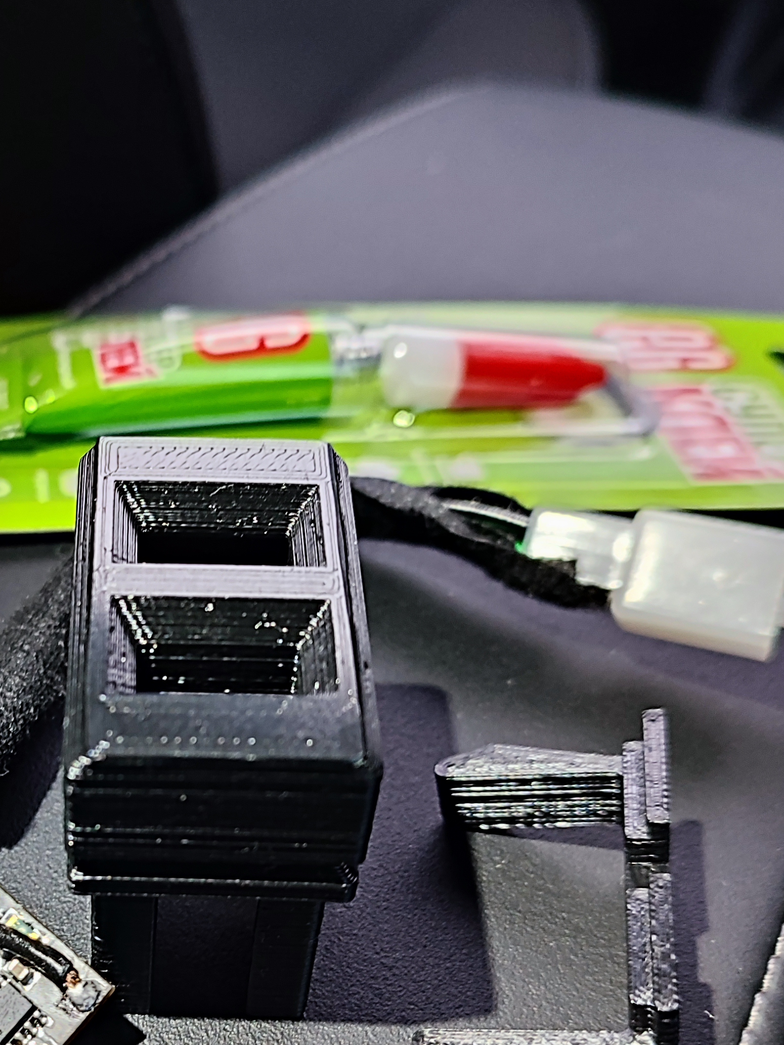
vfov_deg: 39.6
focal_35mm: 47
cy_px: 750
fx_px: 1419
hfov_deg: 30.0
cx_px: 136
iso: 804
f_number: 1.89
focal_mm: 5.89
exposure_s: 1/33
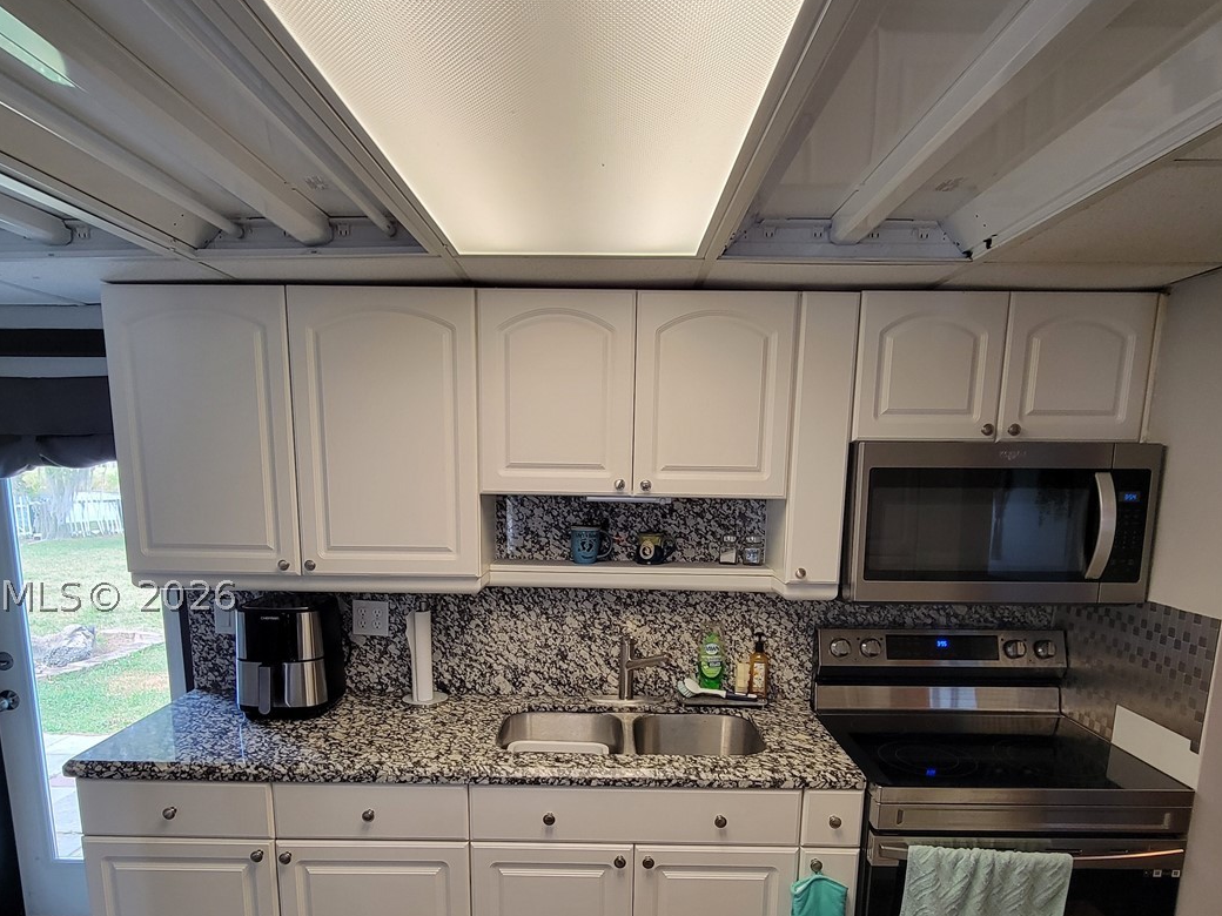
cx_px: 597
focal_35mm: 20
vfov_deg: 64.6
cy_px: 595
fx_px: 706
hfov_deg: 81.7
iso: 125
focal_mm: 2.2
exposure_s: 1/60
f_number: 2.2
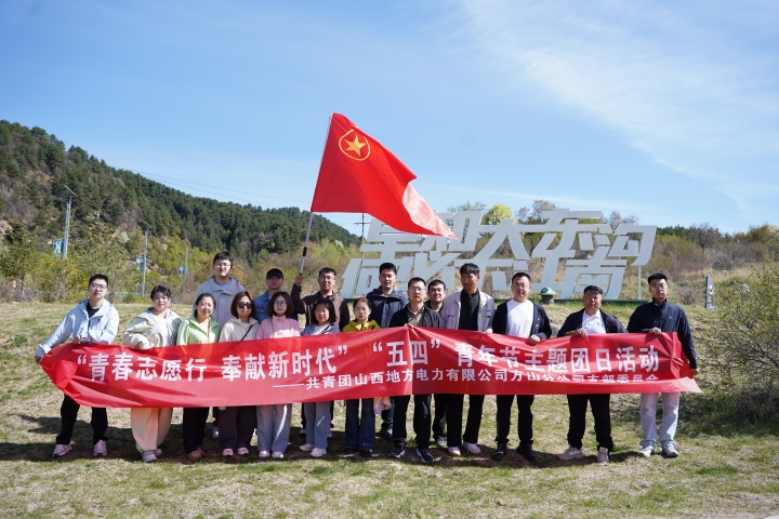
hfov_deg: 52.1
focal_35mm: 37
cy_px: 260
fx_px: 796
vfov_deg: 36.1
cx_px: 390
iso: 100
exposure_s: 1/500
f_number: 4.5
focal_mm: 36.8
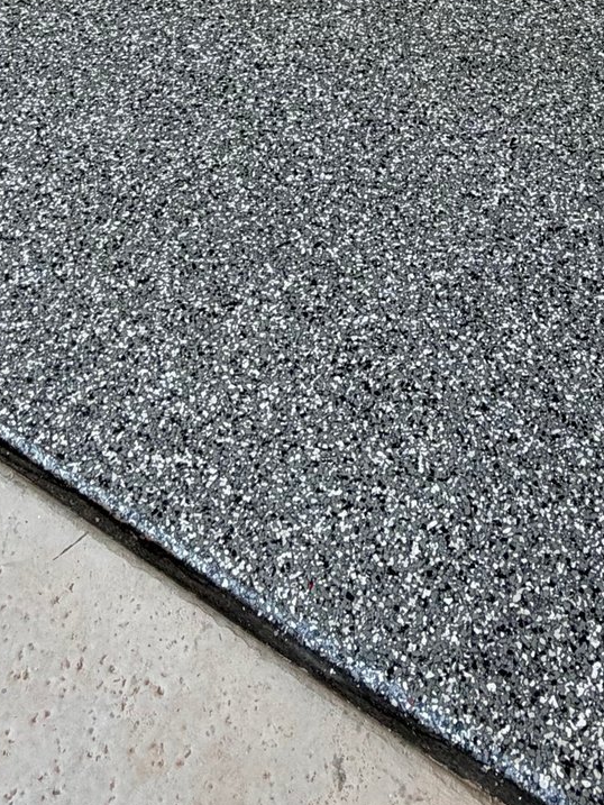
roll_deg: -2.8
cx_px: 450
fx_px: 1163
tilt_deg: -33.6
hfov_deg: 28.7
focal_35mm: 50
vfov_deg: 33.5
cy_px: -70
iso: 40
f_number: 2.2
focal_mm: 2.22
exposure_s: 1/239
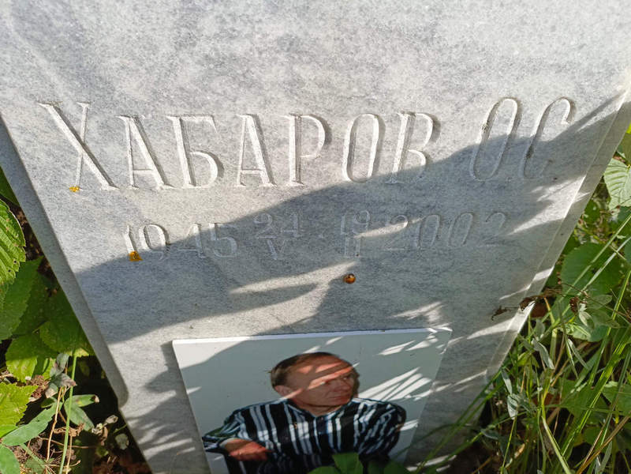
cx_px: 316
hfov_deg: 69.4
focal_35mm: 25
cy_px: 237
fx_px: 456
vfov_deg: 54.9
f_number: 1.69
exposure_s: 1/612
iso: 116
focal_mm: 4.76
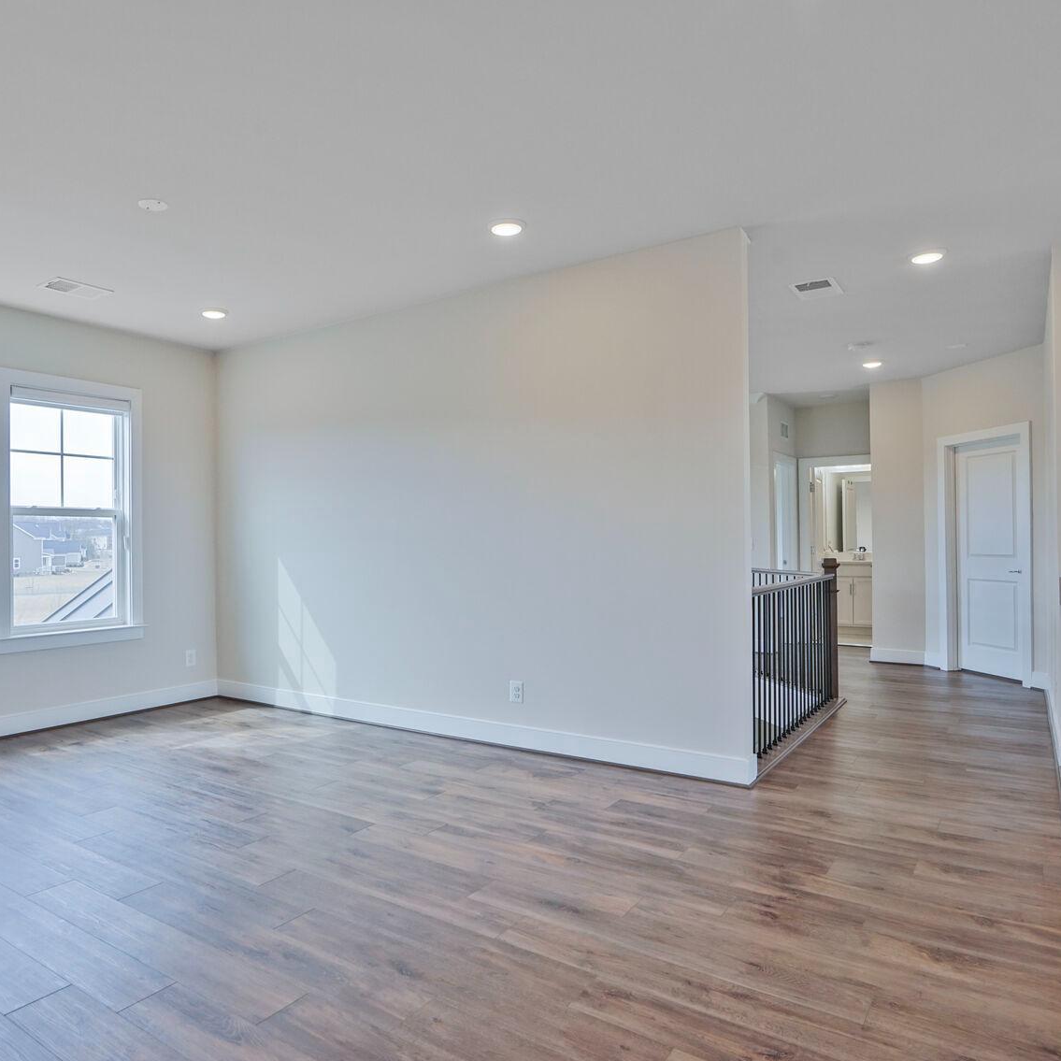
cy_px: 538
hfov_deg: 69.3
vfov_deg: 69.6
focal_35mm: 22
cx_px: 459
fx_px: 763
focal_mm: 17
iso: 800
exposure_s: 1/125
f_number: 8
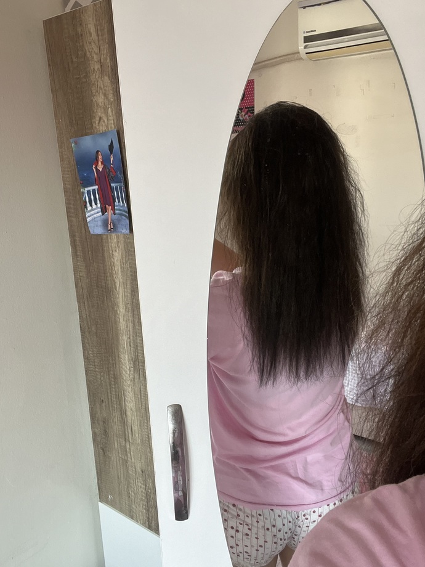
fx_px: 491
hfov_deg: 46.8
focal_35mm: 30
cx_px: 212
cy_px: 284
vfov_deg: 60.0
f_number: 2.2
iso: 100
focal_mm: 2.71
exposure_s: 1/114
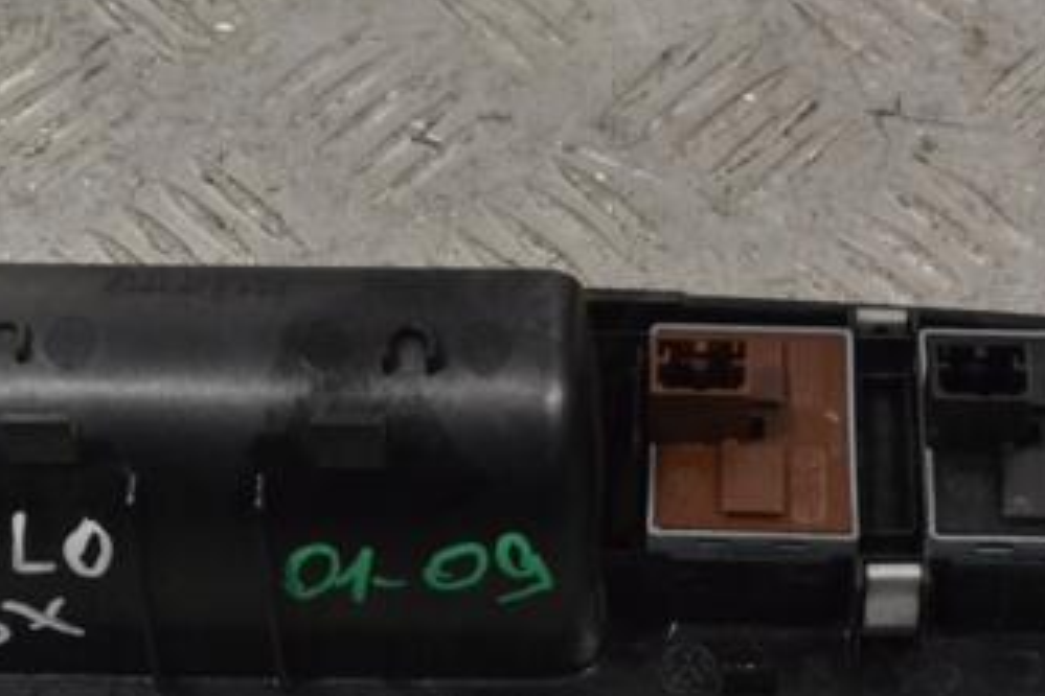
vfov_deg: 12.7
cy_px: 342
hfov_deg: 18.9
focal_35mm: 108
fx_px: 3135
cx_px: 549
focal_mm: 40
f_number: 9
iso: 3200
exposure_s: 1/320
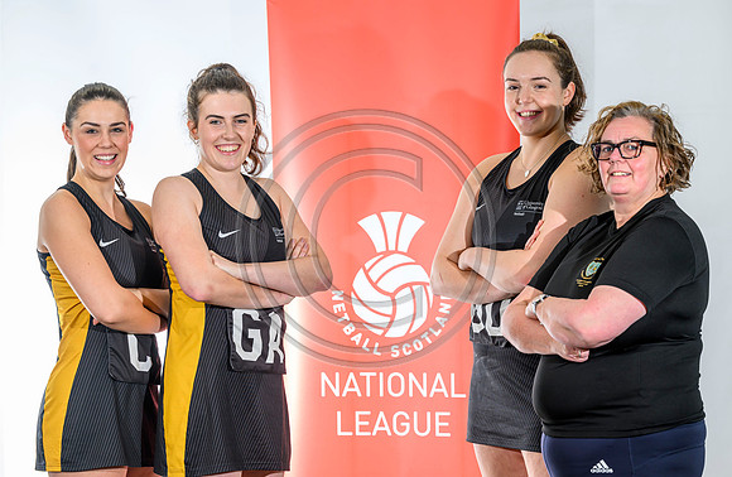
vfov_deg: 10.1
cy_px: 223
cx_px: 382
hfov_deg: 15.4
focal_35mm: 134
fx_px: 2710
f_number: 5
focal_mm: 125
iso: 320
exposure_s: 1/160
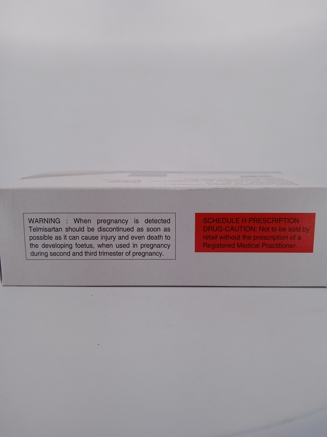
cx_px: 164
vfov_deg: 63.4
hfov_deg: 49.7
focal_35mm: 28
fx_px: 353
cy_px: 218
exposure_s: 1/209
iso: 115
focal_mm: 3.43
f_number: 2.2
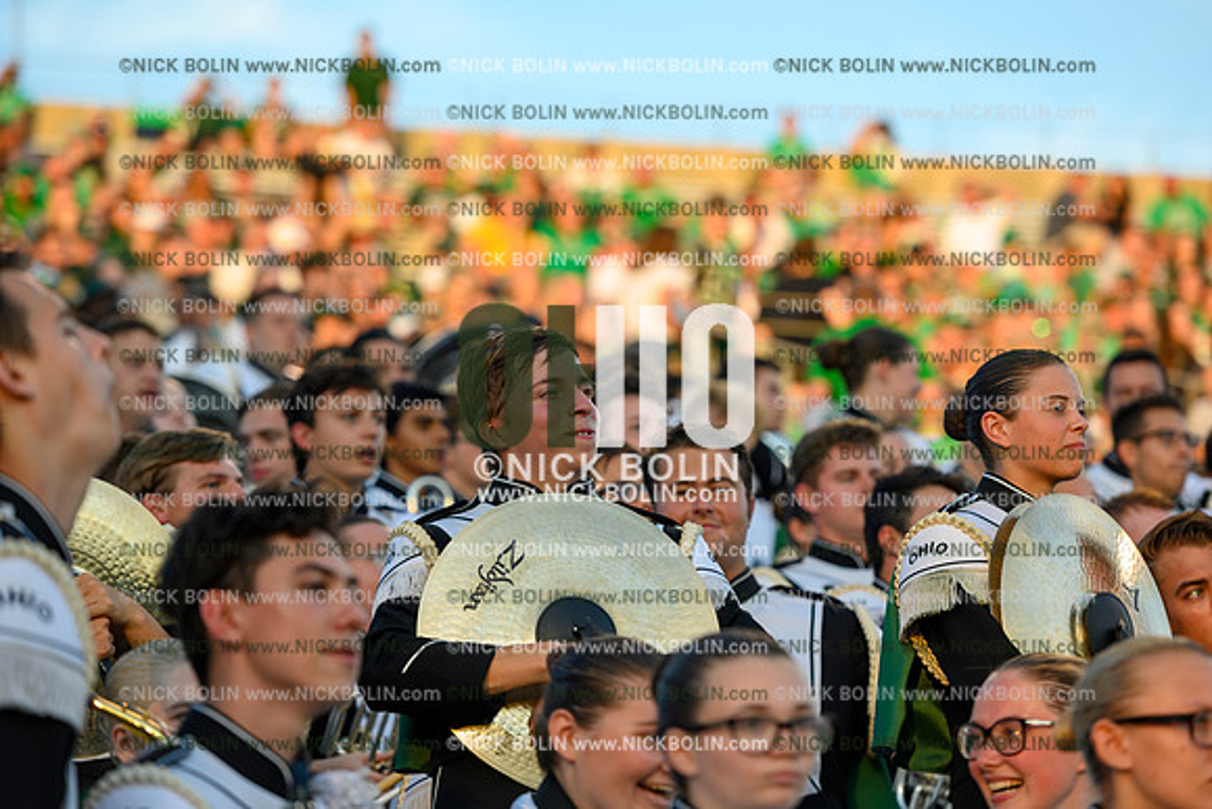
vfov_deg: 8.6
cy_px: 404
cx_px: 606
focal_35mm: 160
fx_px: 5388
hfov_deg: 12.8
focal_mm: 160
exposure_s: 1/125
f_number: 4
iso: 160
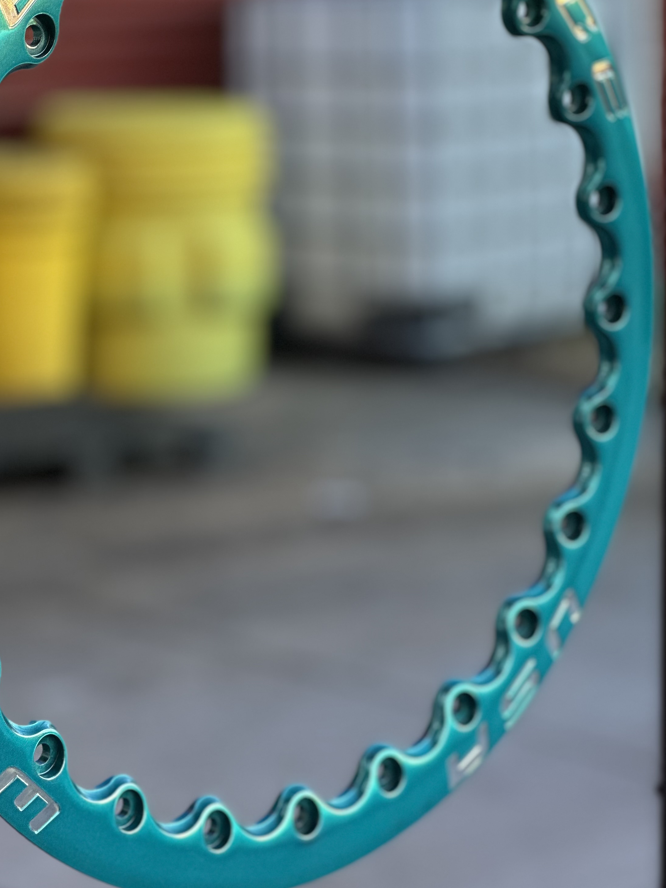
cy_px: 296
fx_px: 2745
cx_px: 266
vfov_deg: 18.3
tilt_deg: -6.7
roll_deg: +0.2
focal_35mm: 107
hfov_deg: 13.8
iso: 40
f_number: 2.8
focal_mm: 9
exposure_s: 1/120
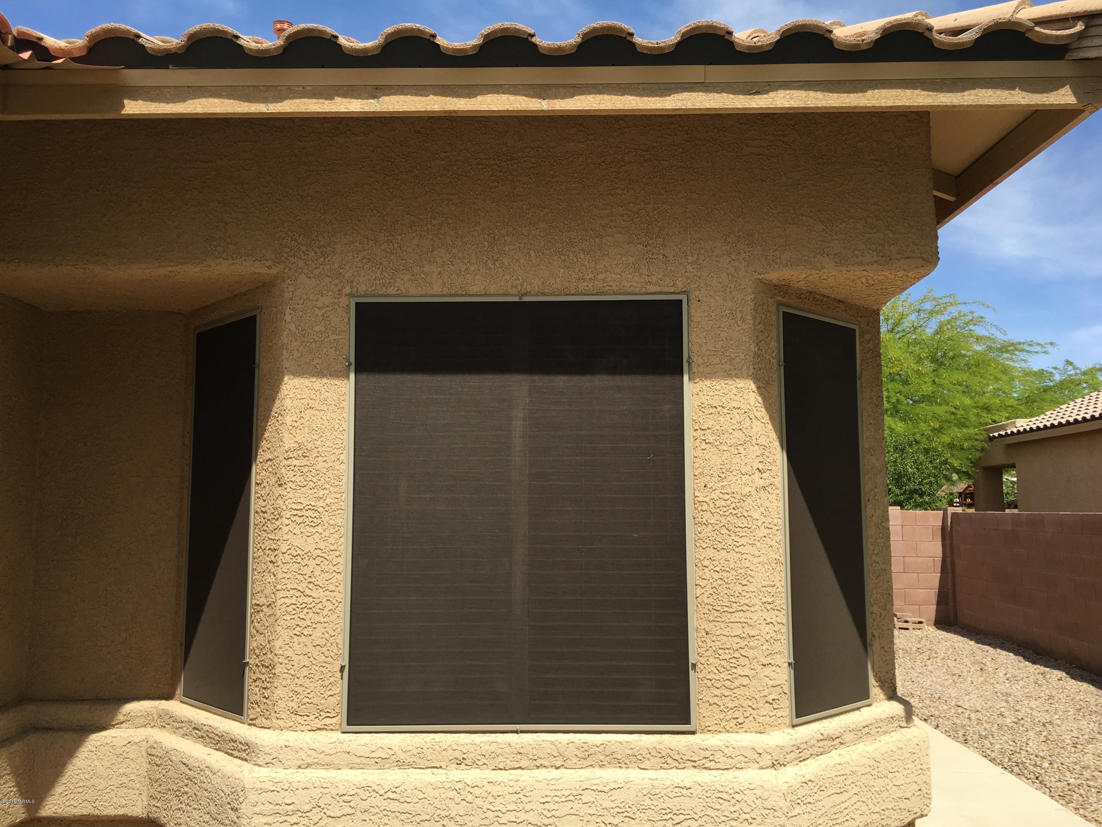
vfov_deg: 48.2
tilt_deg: +6.7
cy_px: 414
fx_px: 923
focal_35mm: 29
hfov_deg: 61.7
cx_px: 551
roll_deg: +0.0
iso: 25
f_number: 2.2
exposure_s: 1/1425
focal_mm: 4.15
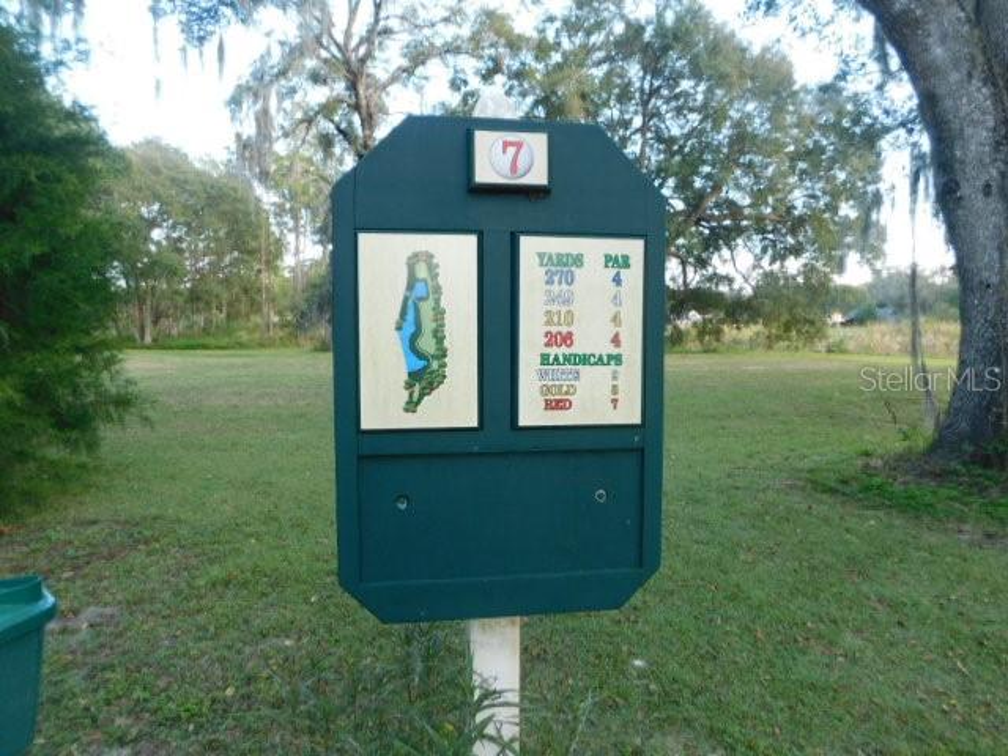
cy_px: 378
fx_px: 670
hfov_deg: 73.9
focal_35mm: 23
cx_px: 504
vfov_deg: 58.9
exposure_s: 1/100
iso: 125
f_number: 3
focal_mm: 4
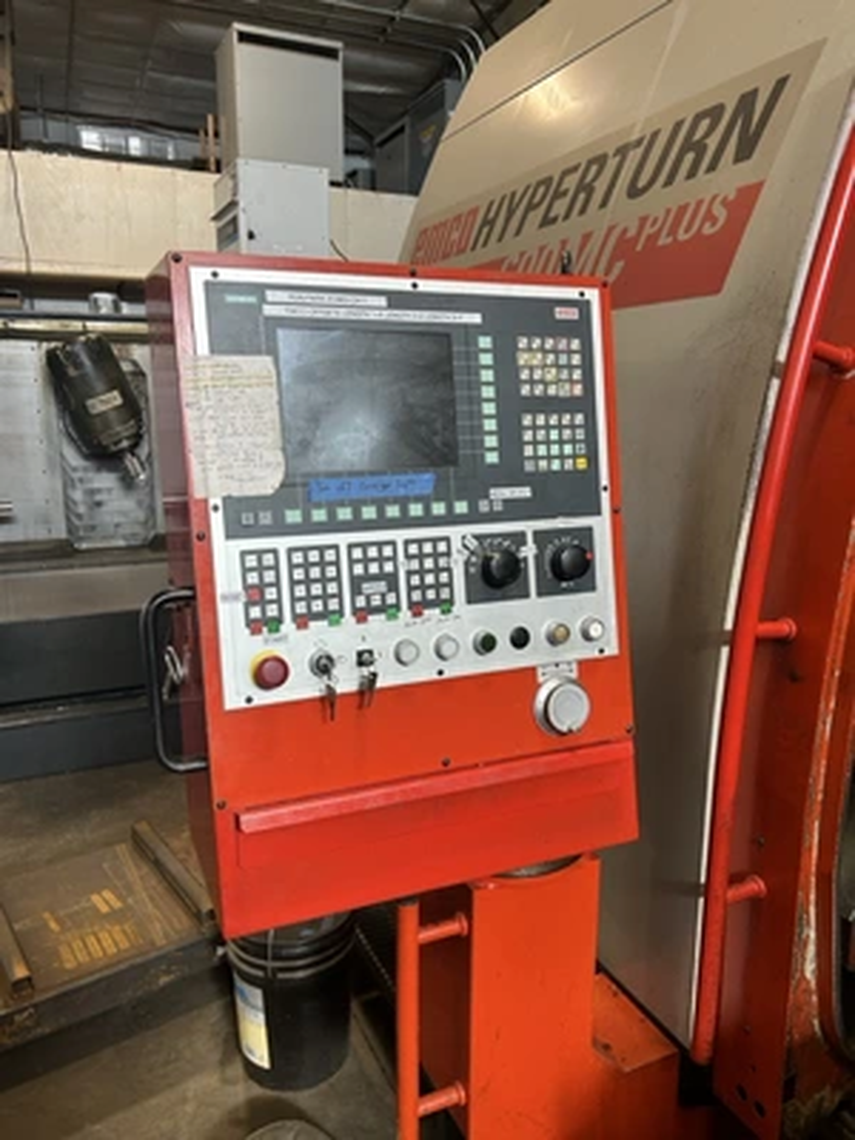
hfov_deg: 53.1
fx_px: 856
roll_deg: -0.8
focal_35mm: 26
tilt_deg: -11.6
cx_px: 428
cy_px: 570
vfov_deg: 67.3
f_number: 1.5
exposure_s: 1/60
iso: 100
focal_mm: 5.7
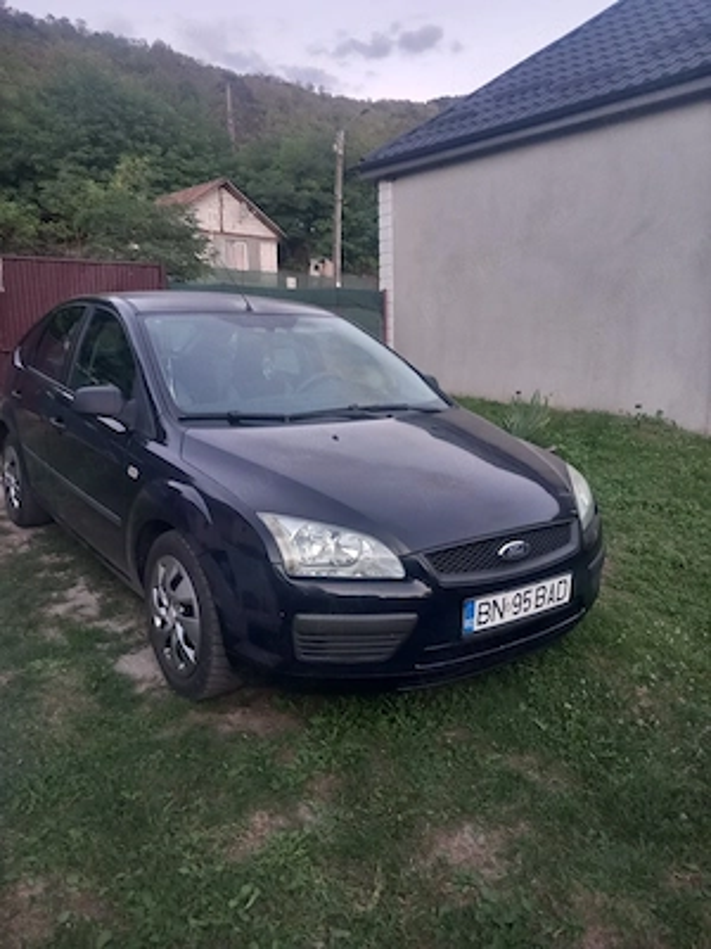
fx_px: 739
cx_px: 356
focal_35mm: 27
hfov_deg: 51.4
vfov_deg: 65.3
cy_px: 474
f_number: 1.8
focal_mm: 4
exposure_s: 1/33
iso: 250
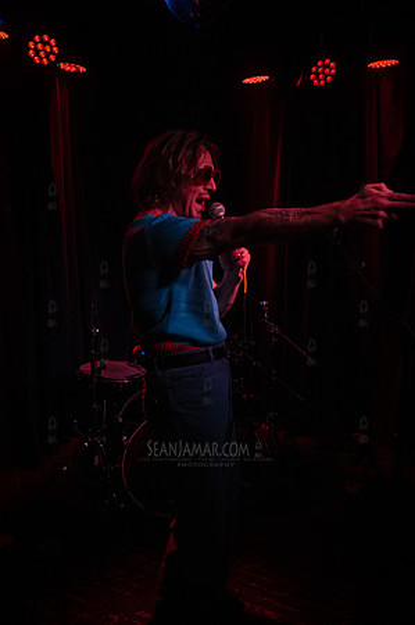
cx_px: 208
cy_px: 312
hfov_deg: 42.2
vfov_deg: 60.3
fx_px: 537
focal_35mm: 31
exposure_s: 1/400
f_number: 4.5
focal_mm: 31
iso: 10000
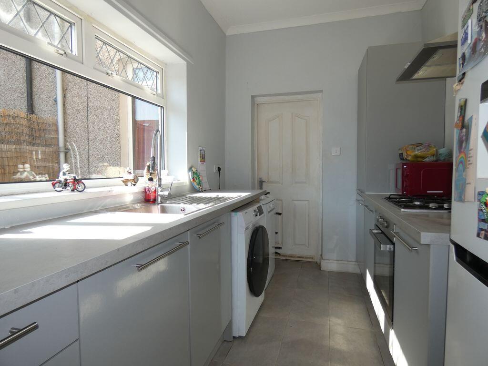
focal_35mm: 20
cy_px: 183
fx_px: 282
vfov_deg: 66.0
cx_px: 244
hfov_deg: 81.7
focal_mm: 3.6
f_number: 2.8
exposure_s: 1/160
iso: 80
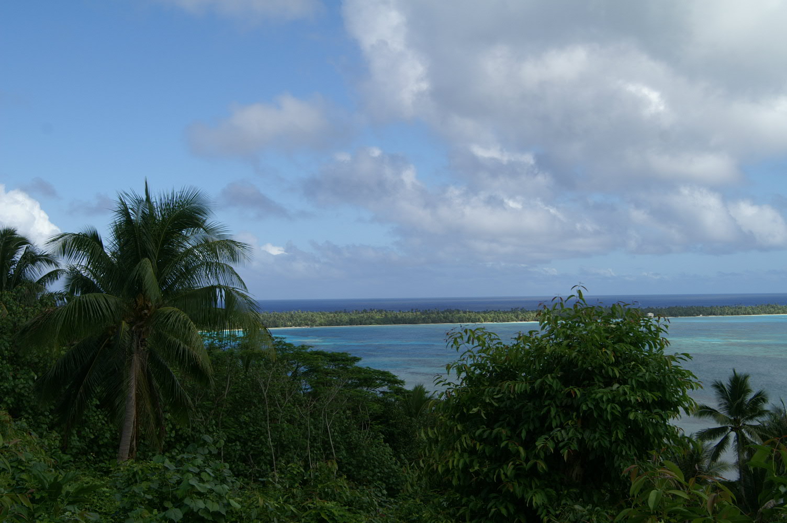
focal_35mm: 52
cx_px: 394
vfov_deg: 25.7
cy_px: 262
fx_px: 1147
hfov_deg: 37.9
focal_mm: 35
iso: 100
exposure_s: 1/300
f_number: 11
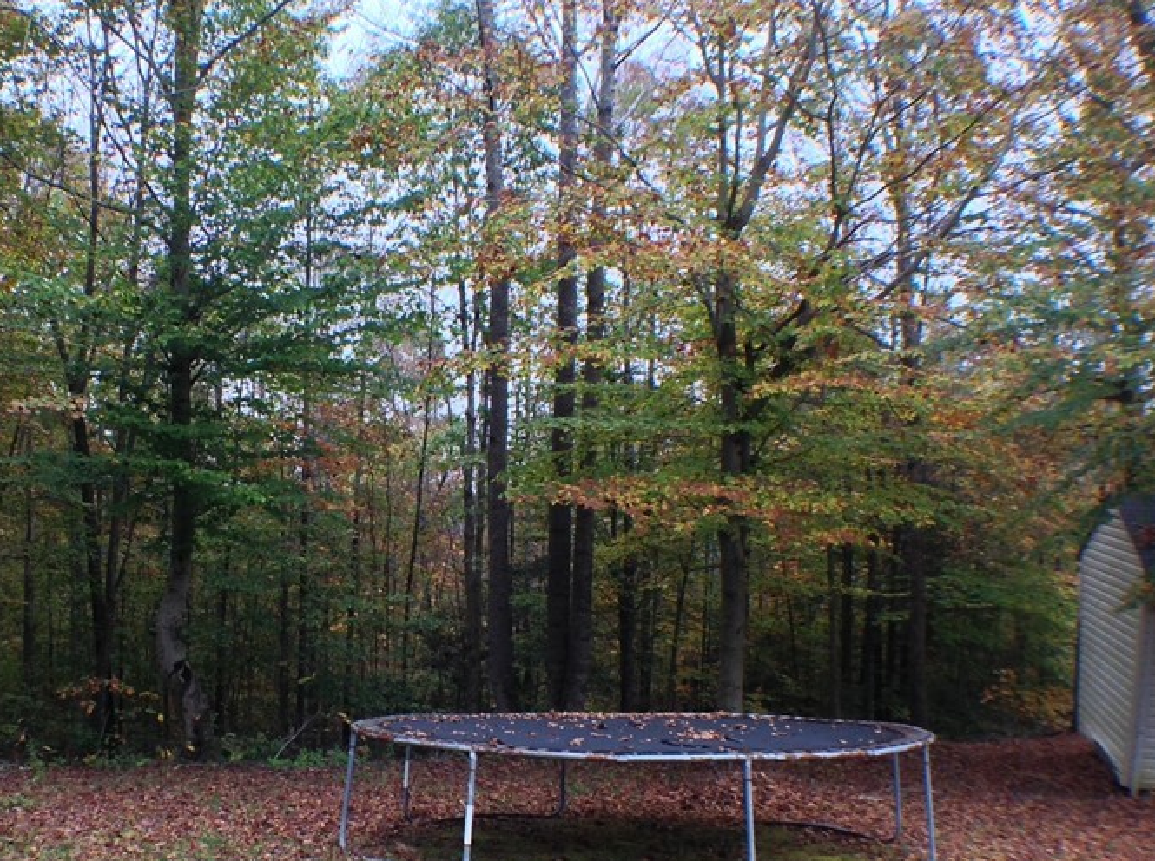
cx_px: 332
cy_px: 576
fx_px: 1798
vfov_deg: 26.8
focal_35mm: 54
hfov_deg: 35.1
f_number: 2.4
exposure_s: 1/120
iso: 64
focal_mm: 4.28
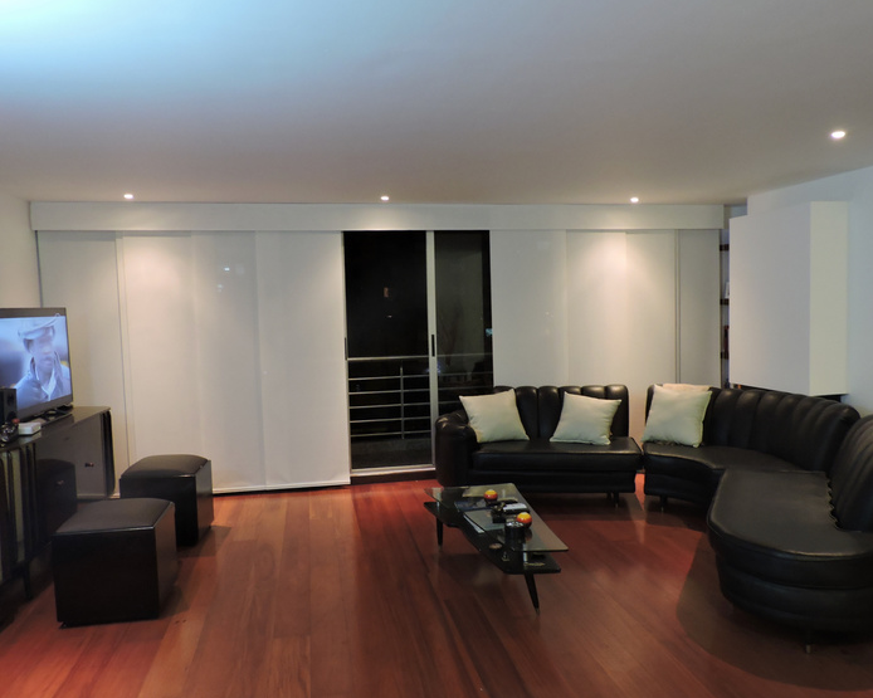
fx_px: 698
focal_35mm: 27
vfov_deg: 53.2
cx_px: 453
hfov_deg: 64.1
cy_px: 355
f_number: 3
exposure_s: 1/13
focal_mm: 4.3
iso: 400
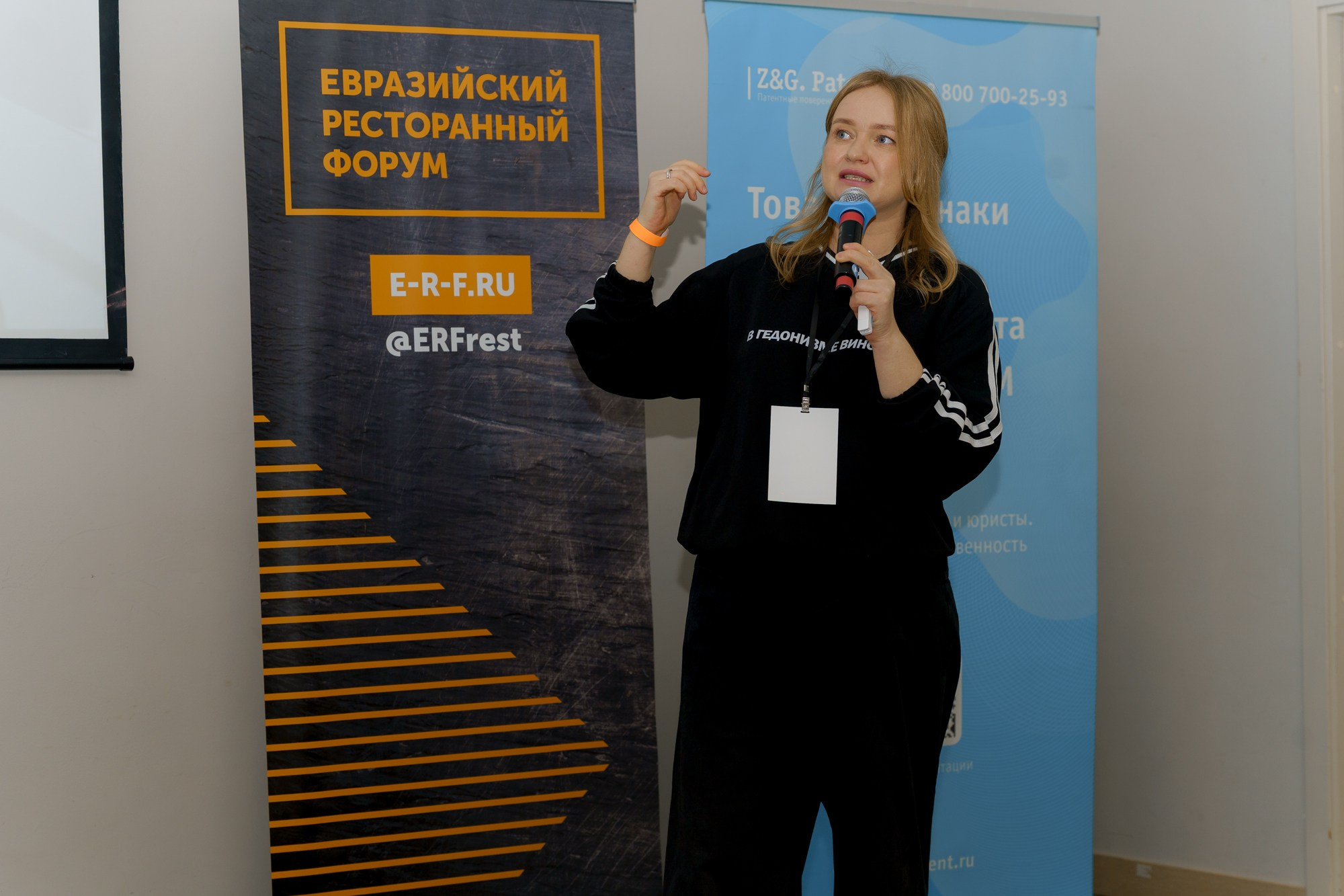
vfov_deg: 20.9
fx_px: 2426
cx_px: 672
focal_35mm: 65
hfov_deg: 31.0
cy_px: 448
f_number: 5
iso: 400
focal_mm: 65
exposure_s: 1/125
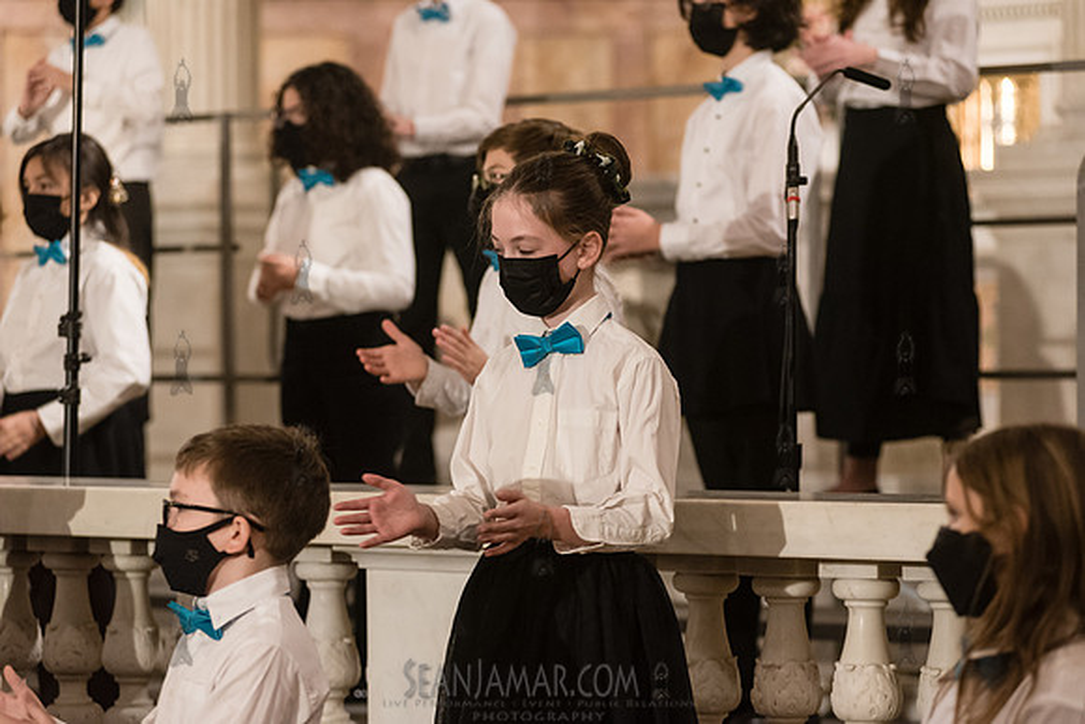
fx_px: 3617
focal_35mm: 120
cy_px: 362
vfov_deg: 11.4
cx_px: 542
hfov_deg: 17.1
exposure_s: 1/200
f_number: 4
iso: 4000
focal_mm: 120
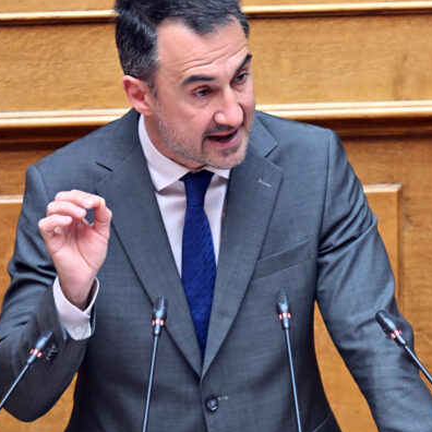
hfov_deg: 2.3
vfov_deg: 2.3
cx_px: 348
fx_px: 10815
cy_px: 183
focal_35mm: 766
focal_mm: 510
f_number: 6.3
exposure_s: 1/250
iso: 4000
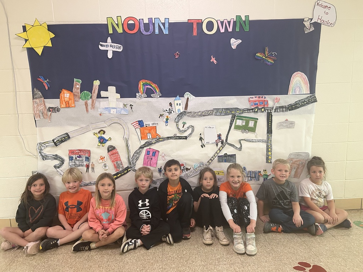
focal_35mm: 26
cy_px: 136
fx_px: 273
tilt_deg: -9.5
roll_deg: +2.2
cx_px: 182
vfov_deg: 53.1
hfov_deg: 67.3
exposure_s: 1/60
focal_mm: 5.7
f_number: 1.5
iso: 400
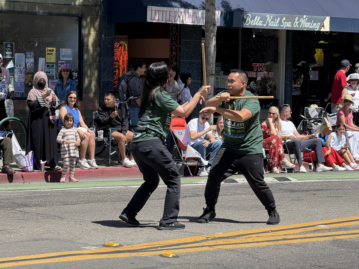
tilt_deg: -2.9
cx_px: 180
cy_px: 134
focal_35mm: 120
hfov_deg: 16.4
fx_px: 1245
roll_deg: -2.0
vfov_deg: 12.3
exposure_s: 1/632
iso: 64
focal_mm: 15.66
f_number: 2.8
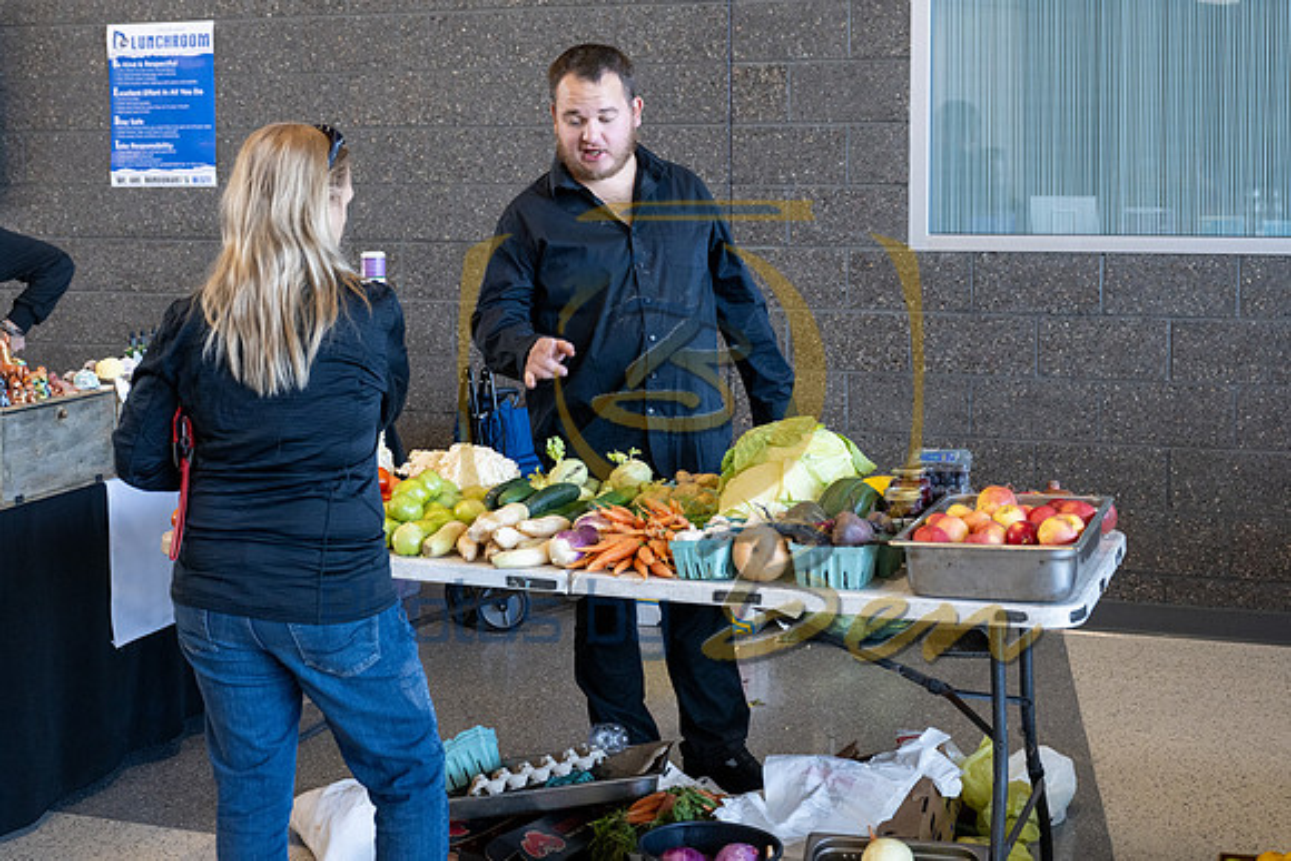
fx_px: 1895
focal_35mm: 53
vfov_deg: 25.5
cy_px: 278
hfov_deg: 37.6
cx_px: 599
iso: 1250
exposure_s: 1/125
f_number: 4
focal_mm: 39
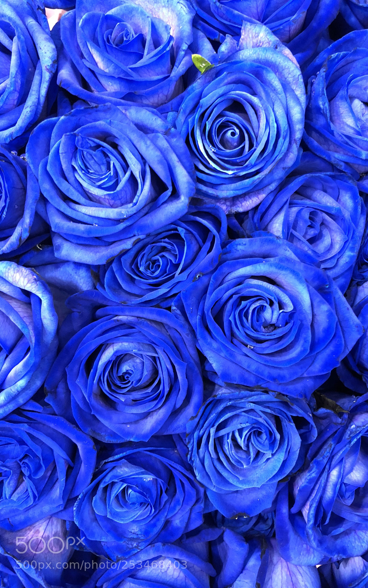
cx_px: 216
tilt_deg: -57.5
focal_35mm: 30
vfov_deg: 62.9
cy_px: 297
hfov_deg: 41.7
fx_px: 482
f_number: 1.8
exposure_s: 1/6
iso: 100
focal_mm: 4
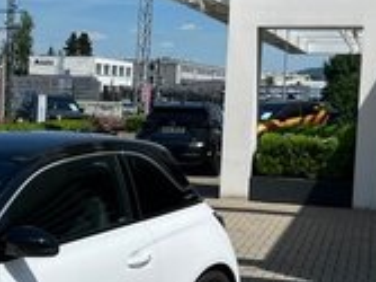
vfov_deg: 19.4
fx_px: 825
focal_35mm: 76
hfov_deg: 24.7
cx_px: 18
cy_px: 153
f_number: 1.6
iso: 50
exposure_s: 1/6897
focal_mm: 5.1
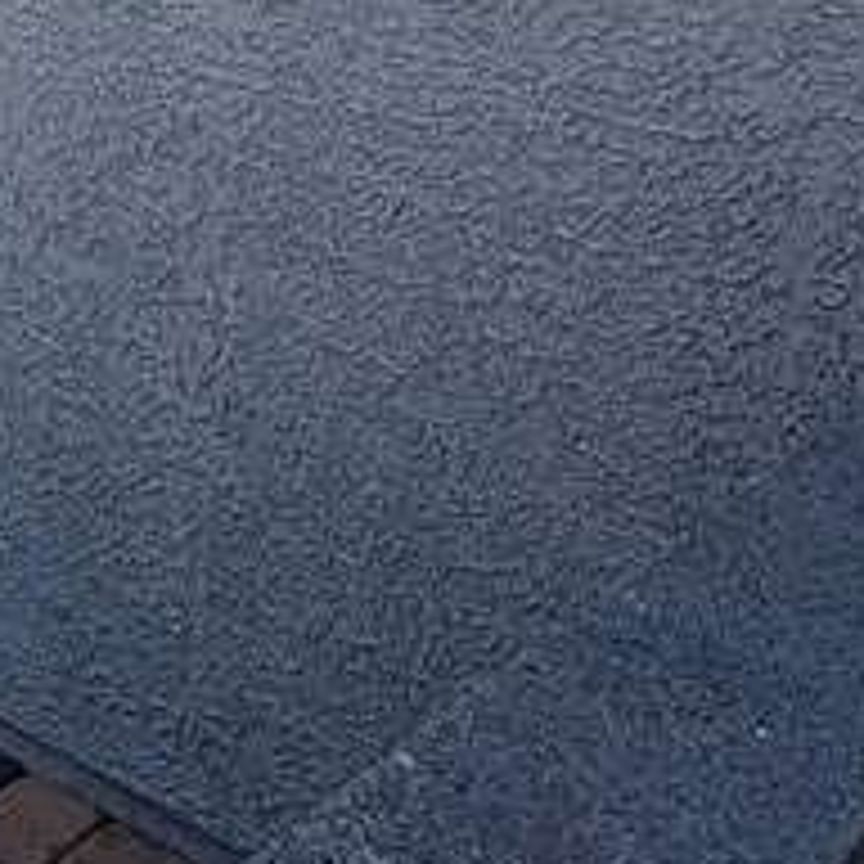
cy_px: 99
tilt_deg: -16.4
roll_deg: -2.1
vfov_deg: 25.4
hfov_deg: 21.3
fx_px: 1864
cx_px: -482
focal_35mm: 66
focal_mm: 2.22
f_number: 2.2
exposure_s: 1/549
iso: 40
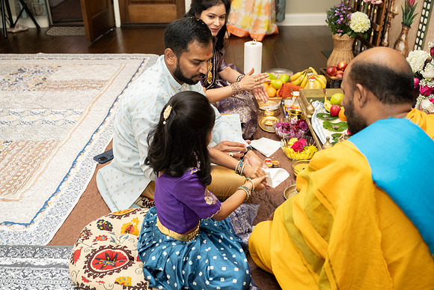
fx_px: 425
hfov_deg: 54.0
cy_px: 145
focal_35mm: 35
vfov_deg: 37.6
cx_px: 217
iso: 1000
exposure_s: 1/160
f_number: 3.2
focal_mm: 35
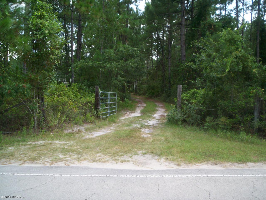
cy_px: 100
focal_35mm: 36
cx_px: 133
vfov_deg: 39.7
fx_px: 277
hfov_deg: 51.4
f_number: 4.5
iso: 100
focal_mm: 5.9
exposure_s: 1/193
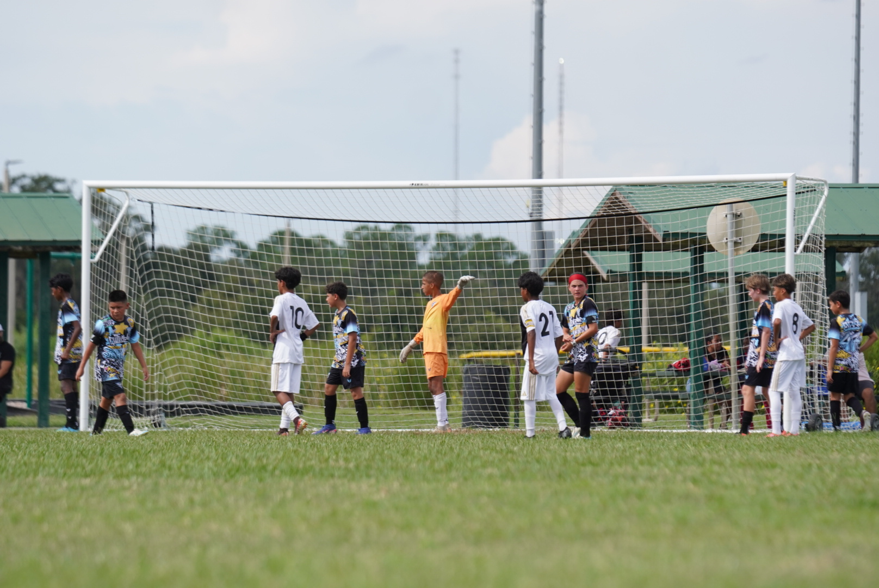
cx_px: 440
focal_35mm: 300
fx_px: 7330
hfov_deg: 6.9
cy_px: 294
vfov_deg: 4.6
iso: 200
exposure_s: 1/2000
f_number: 4
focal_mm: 200
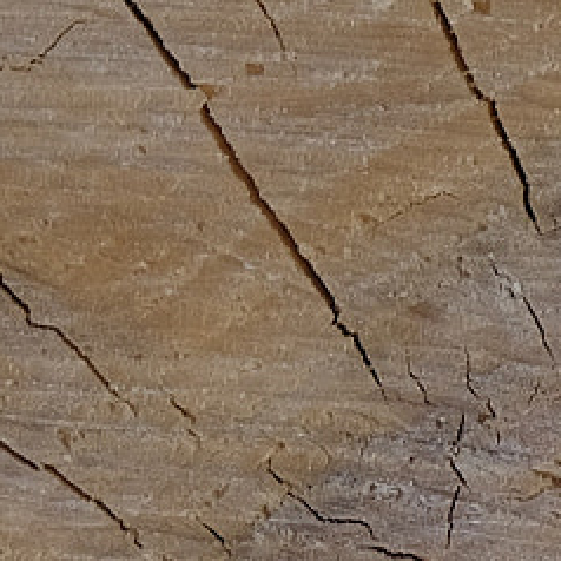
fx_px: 7848
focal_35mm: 428
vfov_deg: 4.0
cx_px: 976
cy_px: 1157
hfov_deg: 4.1
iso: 200
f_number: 8
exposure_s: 1/450
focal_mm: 50
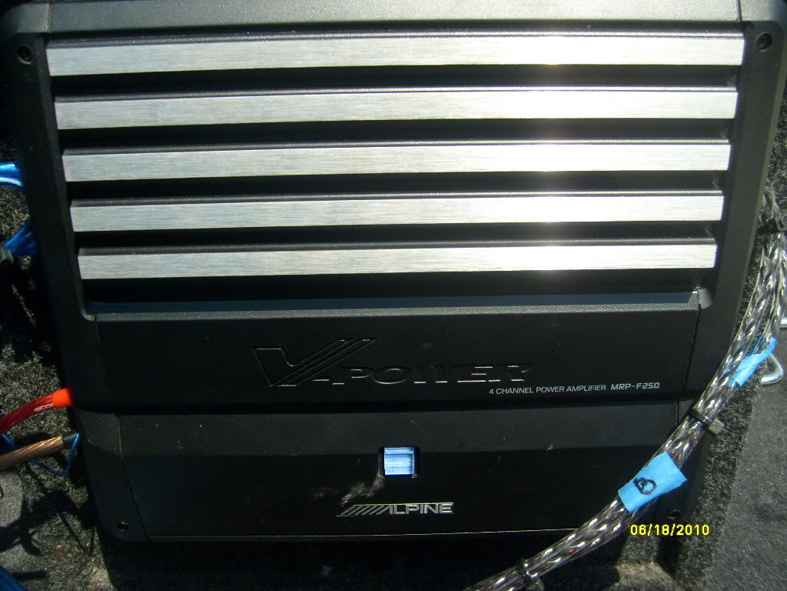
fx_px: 796
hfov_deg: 52.6
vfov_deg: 40.7
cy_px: 296
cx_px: 394
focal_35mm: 35
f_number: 7.1
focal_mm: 5.8
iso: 80
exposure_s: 1/180
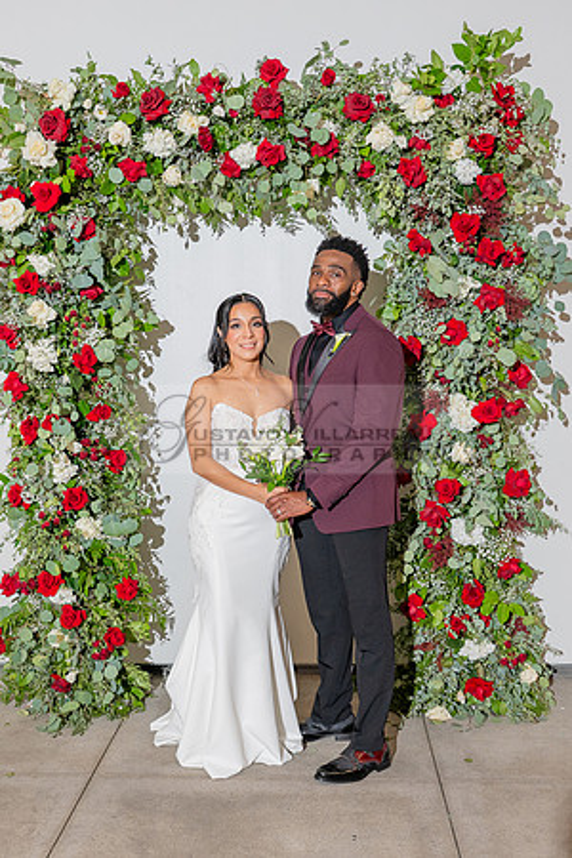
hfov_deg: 30.8
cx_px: 243
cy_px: 469
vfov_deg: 44.9
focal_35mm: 44
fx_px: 1037
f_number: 4
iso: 800
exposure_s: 1/200
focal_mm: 26.5
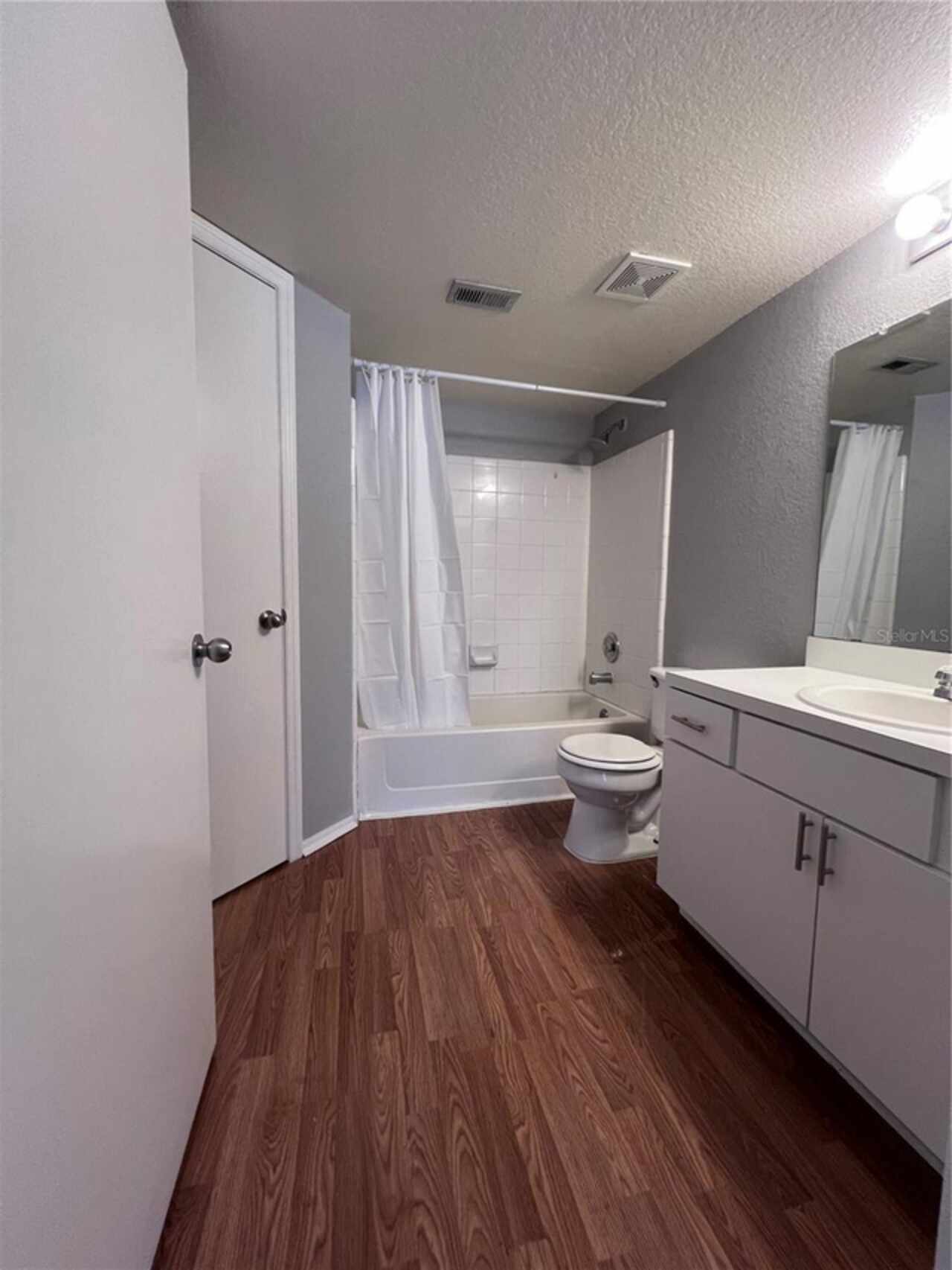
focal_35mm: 13
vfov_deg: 106.2
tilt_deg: -5.5
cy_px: 635
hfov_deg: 89.9
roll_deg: -0.1
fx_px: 477
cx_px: 476
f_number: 1.8
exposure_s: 1/60
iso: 125
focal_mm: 1.57
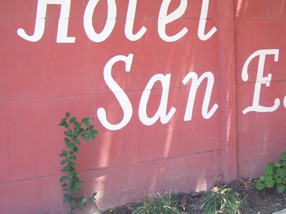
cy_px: 86
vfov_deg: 22.2
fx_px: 545
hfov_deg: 29.2
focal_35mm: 66
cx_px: 192
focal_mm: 6
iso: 80
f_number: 2.7
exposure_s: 1/125
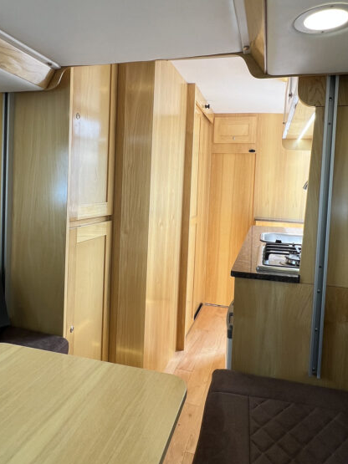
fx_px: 322
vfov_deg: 71.3
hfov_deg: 56.7
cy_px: 201
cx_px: 161
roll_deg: -1.2
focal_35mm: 24
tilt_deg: -3.3
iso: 32
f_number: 1.8
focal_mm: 1.57
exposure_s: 1/99
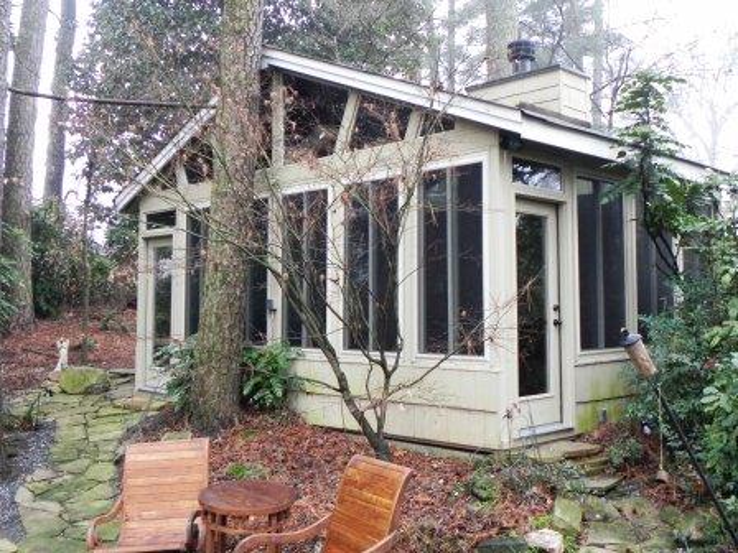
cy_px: 276
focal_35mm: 37
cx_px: 369
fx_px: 789
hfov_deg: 50.1
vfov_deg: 38.7
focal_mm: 6.6
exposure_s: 1/30
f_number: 3.2
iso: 341
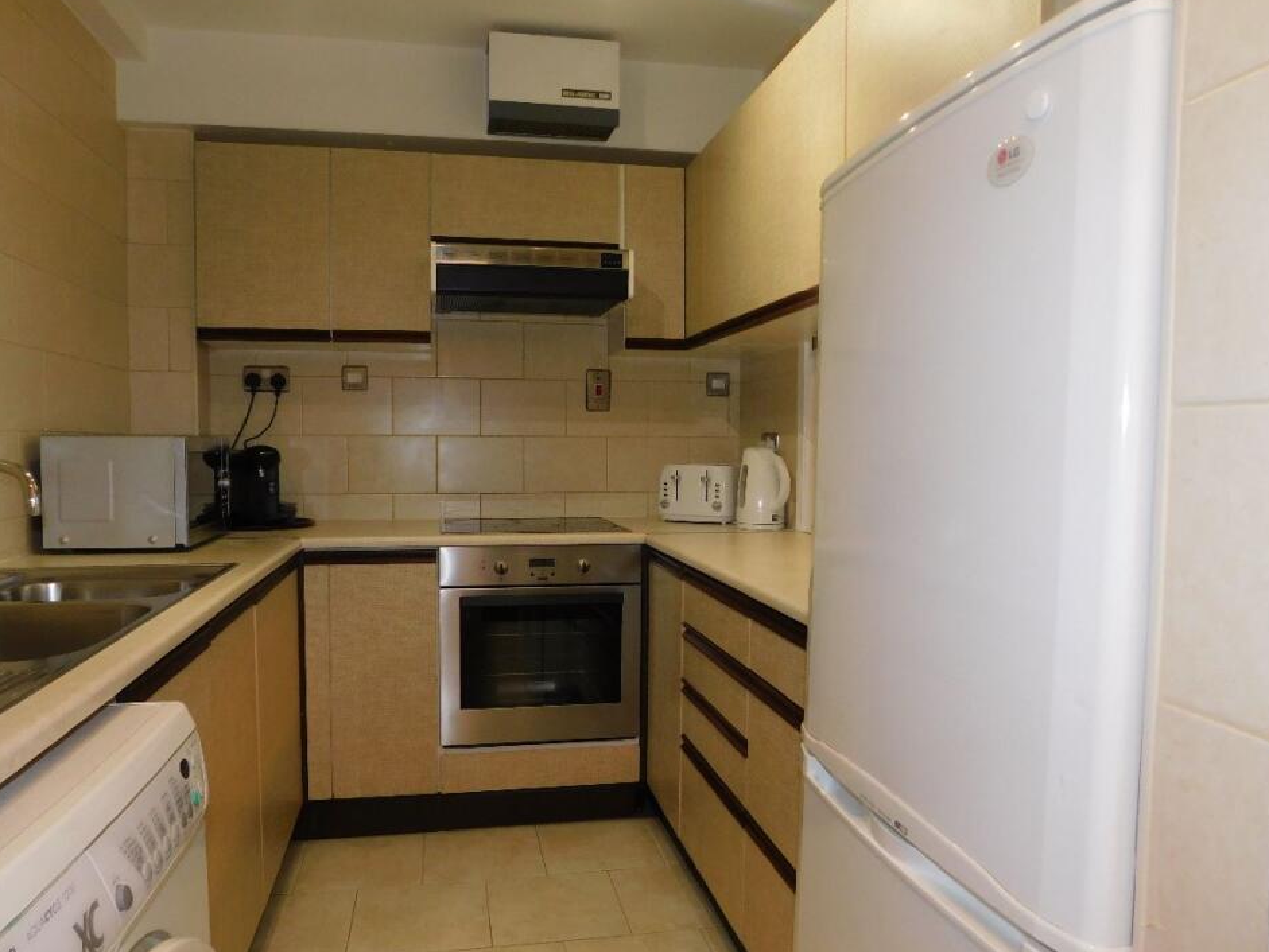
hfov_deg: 69.3
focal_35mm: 25
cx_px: 599
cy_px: 502
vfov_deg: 54.9
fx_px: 917
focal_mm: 4
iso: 200
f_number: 3
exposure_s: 1/30
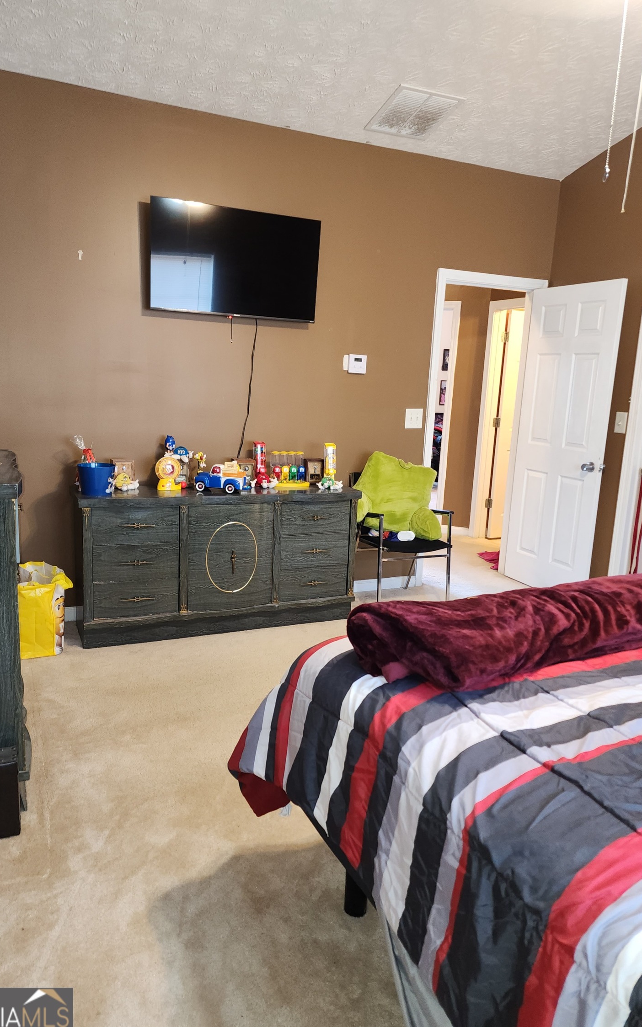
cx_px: 310
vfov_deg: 72.6
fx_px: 700
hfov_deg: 49.3
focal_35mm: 25
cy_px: 514
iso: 125
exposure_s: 1/12
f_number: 1.8
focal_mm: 6.4
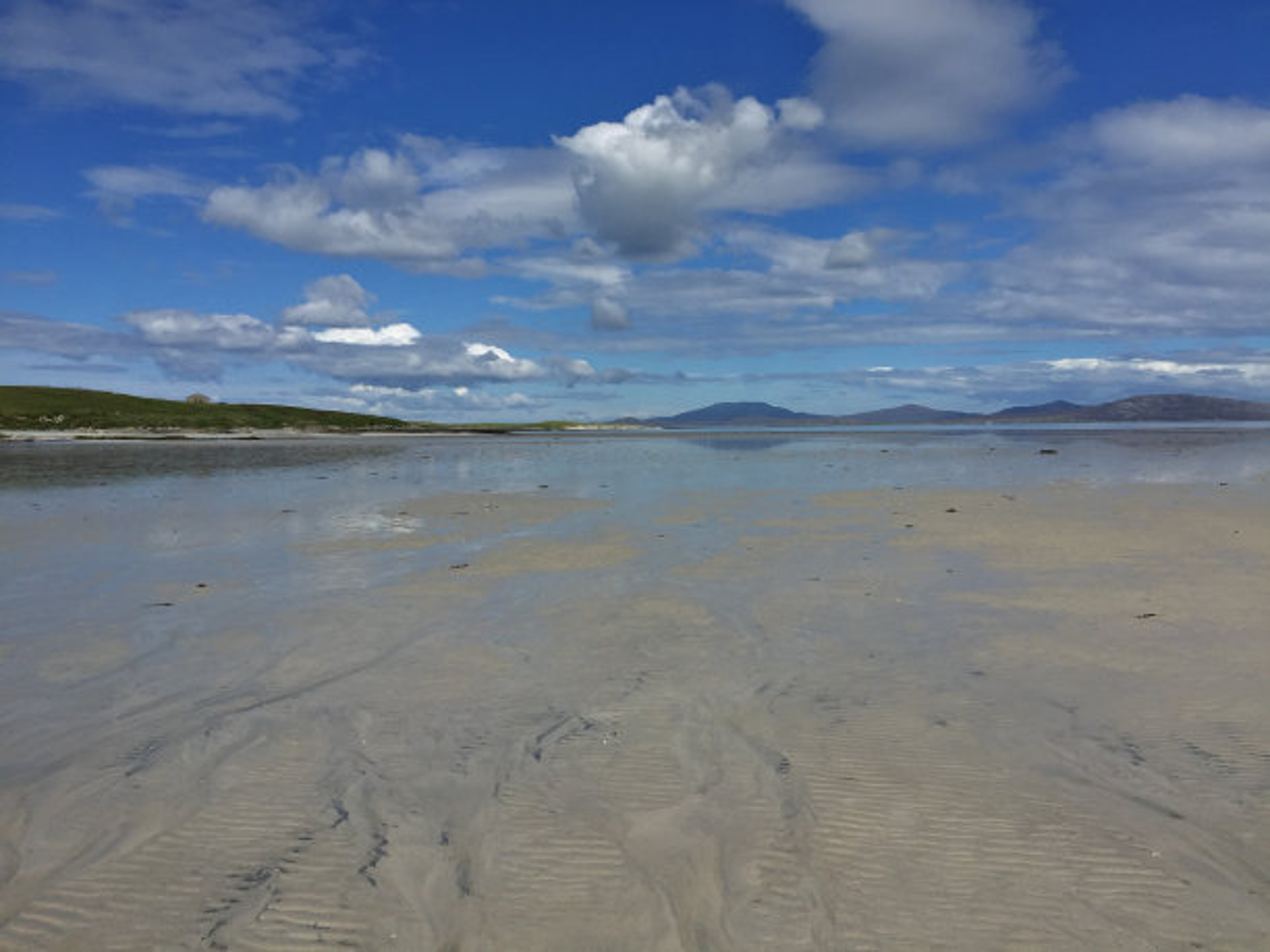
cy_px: 476
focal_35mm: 29
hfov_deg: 61.7
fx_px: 1064
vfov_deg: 48.2
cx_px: 635
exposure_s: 1/3968
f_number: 2.2
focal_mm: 4.15
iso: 32
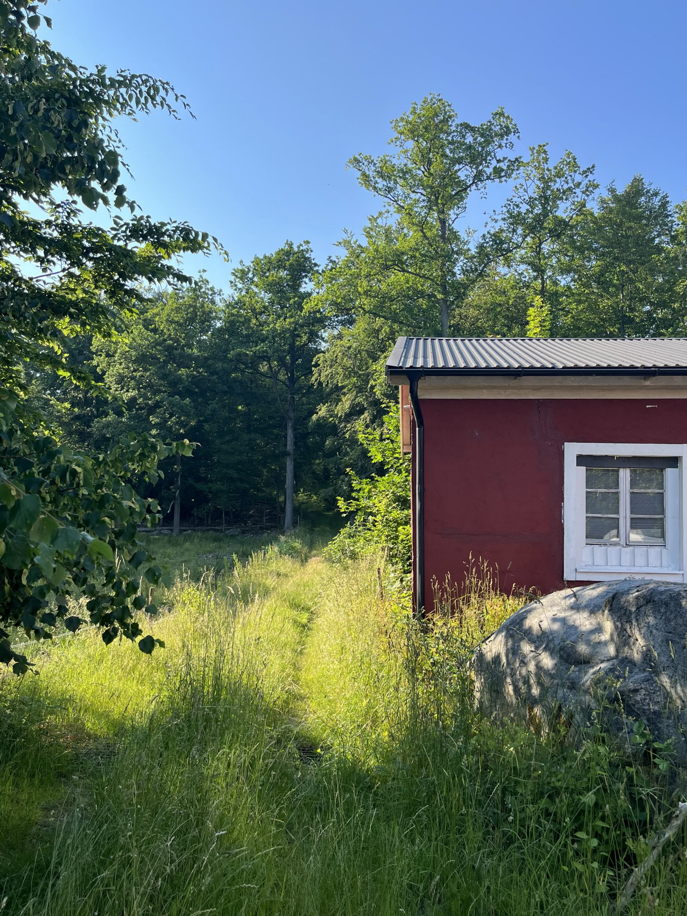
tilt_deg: +5.3
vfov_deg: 67.3
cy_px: 458
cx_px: 344
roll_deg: +0.6
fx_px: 688
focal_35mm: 26
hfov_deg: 53.1
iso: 50
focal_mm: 5.1
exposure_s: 1/1477
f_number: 1.6
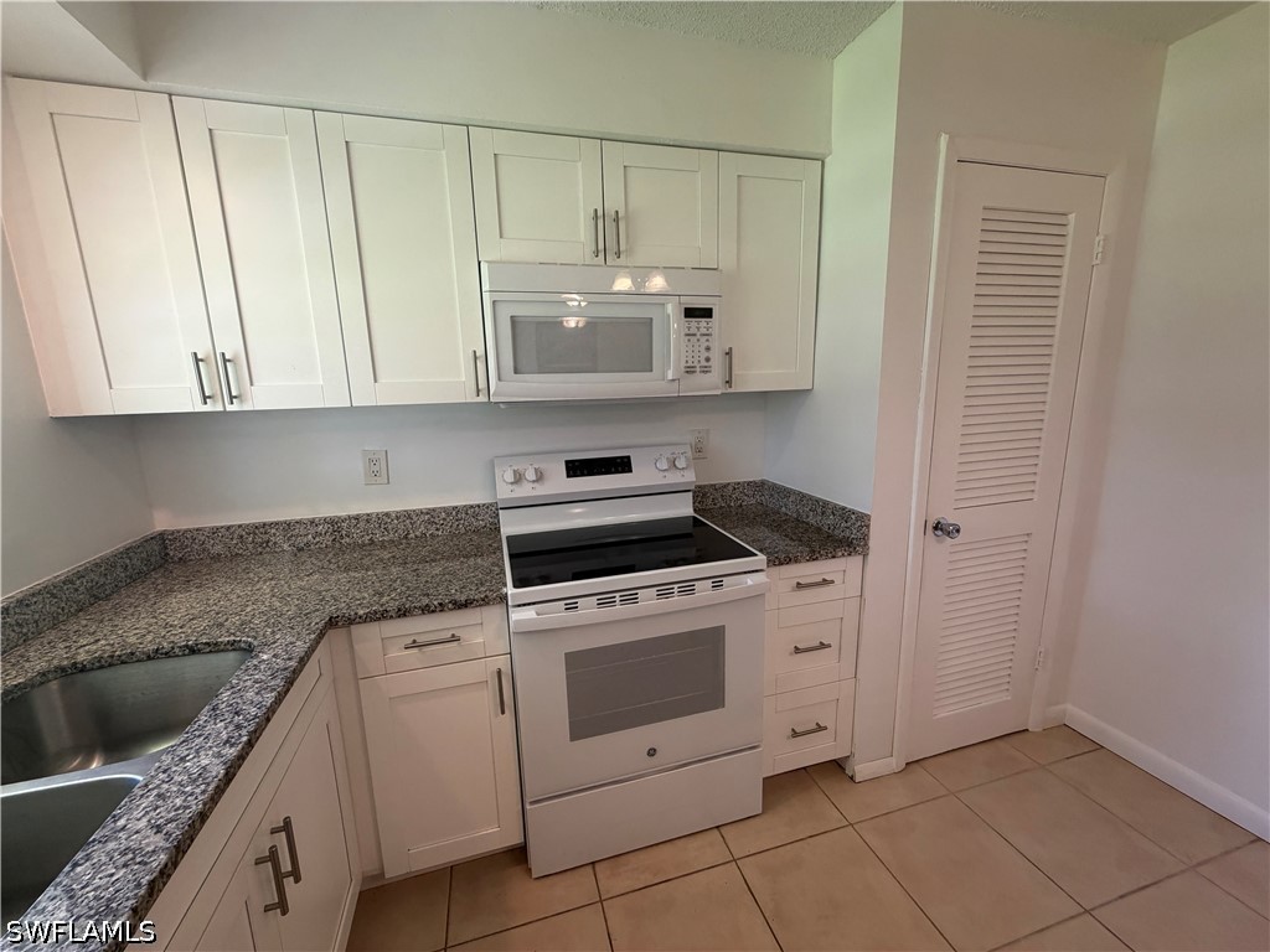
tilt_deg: -11.6
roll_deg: +1.9
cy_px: 476
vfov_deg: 85.7
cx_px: 635
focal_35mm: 14
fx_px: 514
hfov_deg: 102.1
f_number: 2.2
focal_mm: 2.22
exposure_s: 1/120
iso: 160
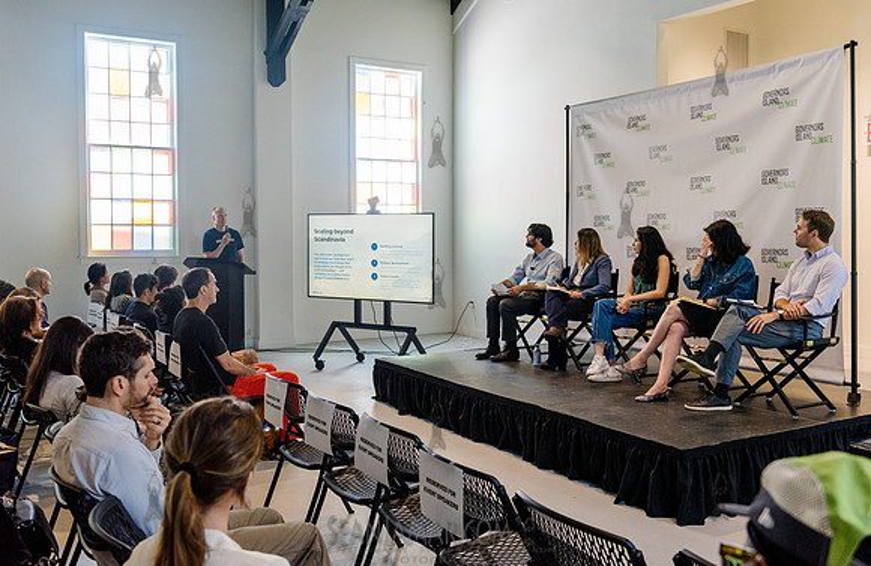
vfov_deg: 37.7
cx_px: 434
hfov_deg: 55.4
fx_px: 829
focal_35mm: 35
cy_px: 276
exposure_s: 1/500
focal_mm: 34
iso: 4000
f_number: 4
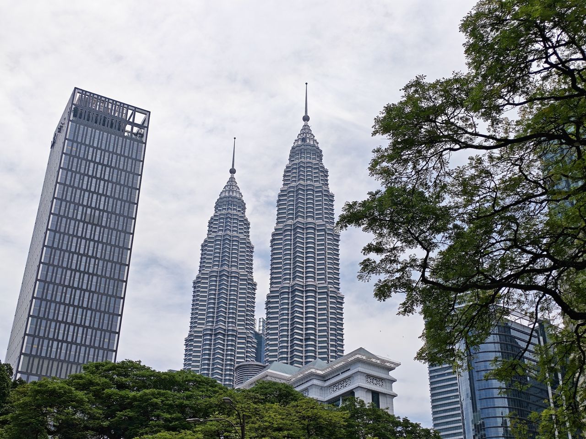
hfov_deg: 39.7
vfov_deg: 30.3
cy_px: 220
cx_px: 293
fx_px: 813
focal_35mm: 48
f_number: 1.9
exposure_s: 1/1900
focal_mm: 6.12
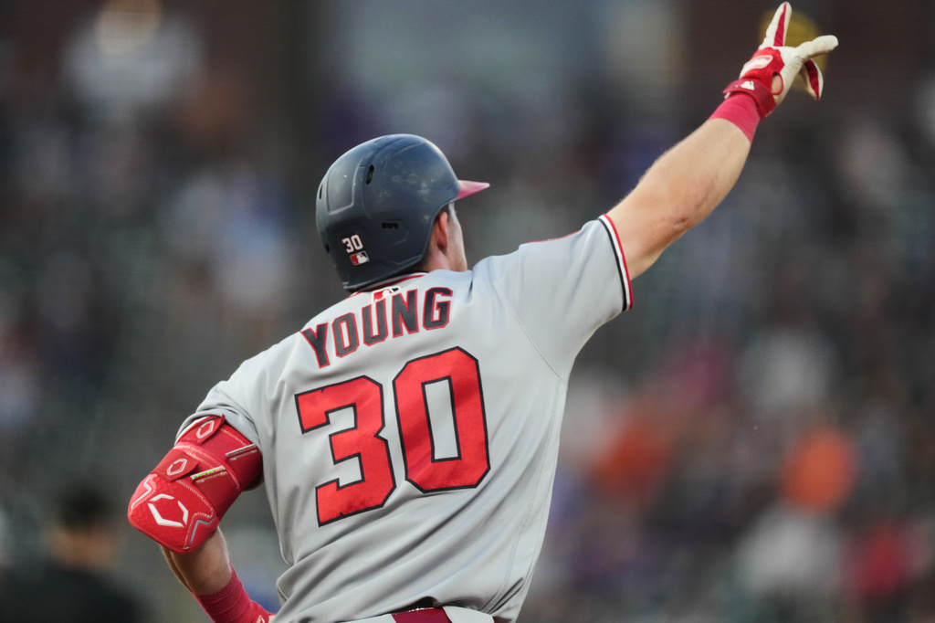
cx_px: 468
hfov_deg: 3.4
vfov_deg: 2.3
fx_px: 15577
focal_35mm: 600
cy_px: 312
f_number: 4
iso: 4000
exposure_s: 1/1600
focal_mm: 600
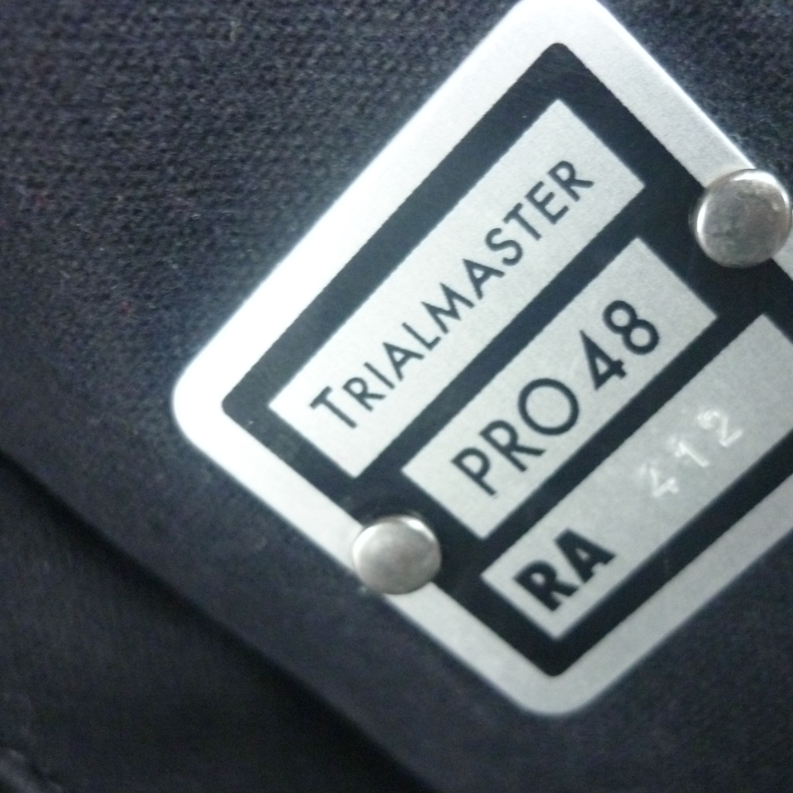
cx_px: 455
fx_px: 1011
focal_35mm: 39
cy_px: 397
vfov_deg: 42.8
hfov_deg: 42.7
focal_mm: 5.5
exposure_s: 1/60
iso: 500
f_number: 2.8
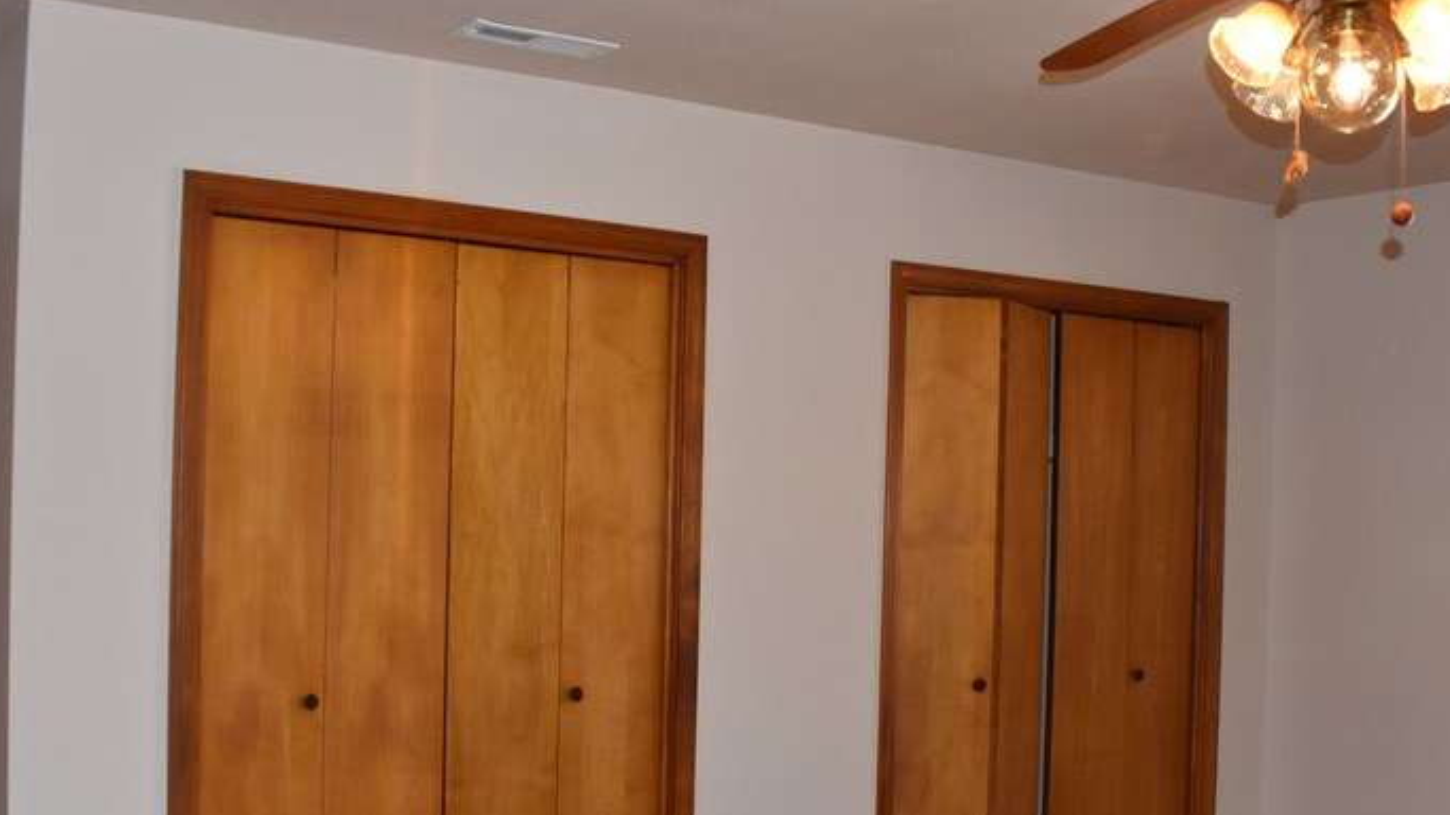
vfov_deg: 26.4
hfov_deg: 45.5
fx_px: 1730
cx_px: 713
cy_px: 511
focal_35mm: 45
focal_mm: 18
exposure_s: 1/100
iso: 800
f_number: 5
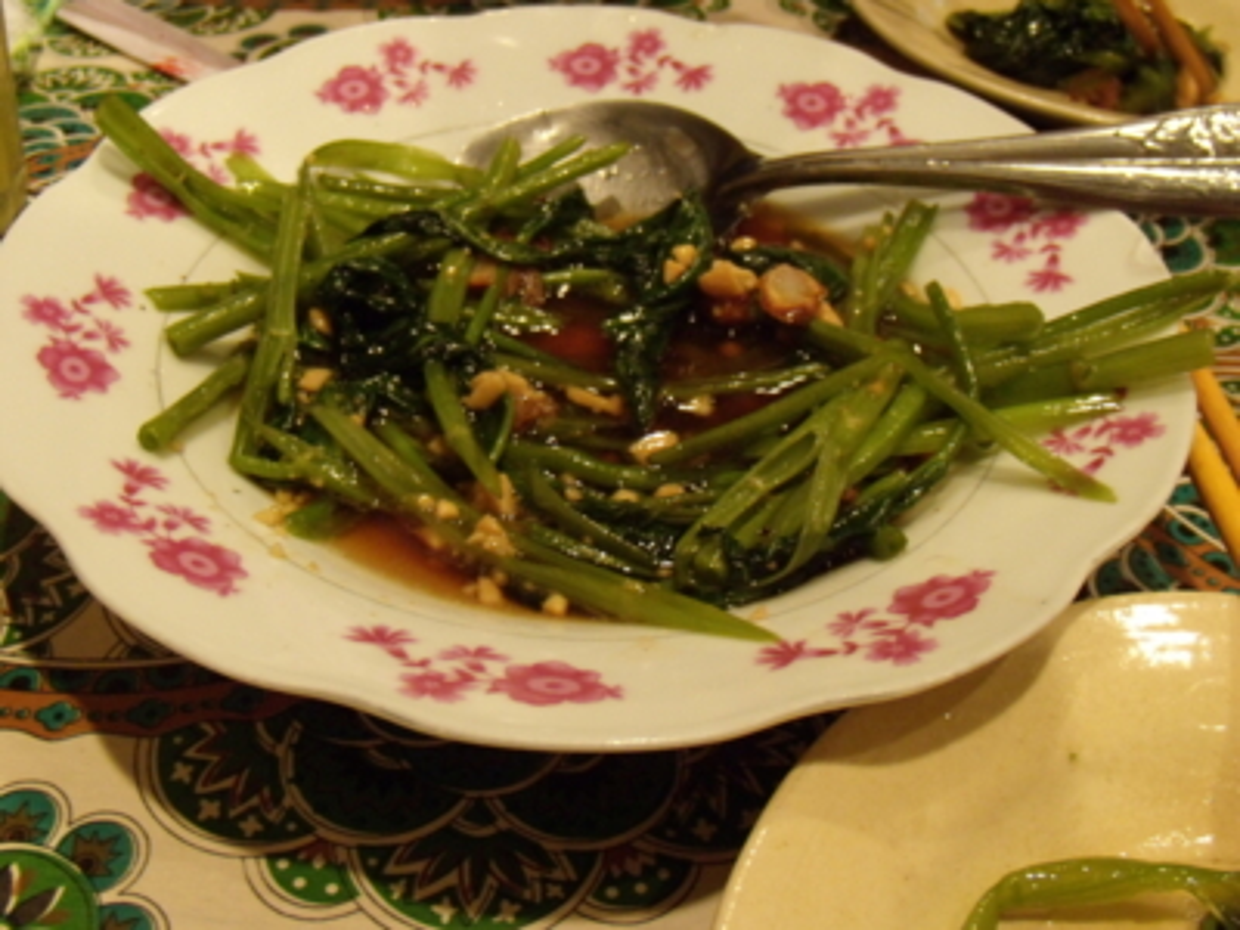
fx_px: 1290
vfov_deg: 39.7
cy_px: 465
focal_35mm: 36
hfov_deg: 51.4
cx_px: 620
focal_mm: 6.4
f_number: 3.6
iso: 400
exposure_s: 1/10
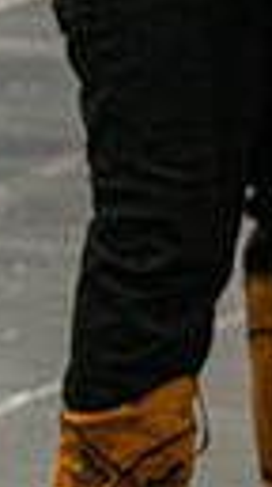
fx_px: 14768
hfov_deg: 1.1
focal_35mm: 1145
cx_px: -796
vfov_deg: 1.9
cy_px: 128
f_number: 4
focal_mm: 200
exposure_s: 1/500
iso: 5000
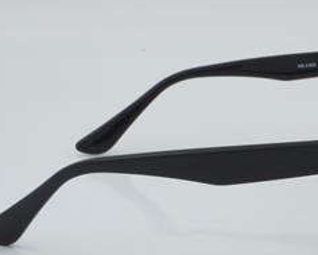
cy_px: 151
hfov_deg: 16.1
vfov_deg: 13.0
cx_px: 243
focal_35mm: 119
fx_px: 1120
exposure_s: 1/4
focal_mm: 50
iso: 100
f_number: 29
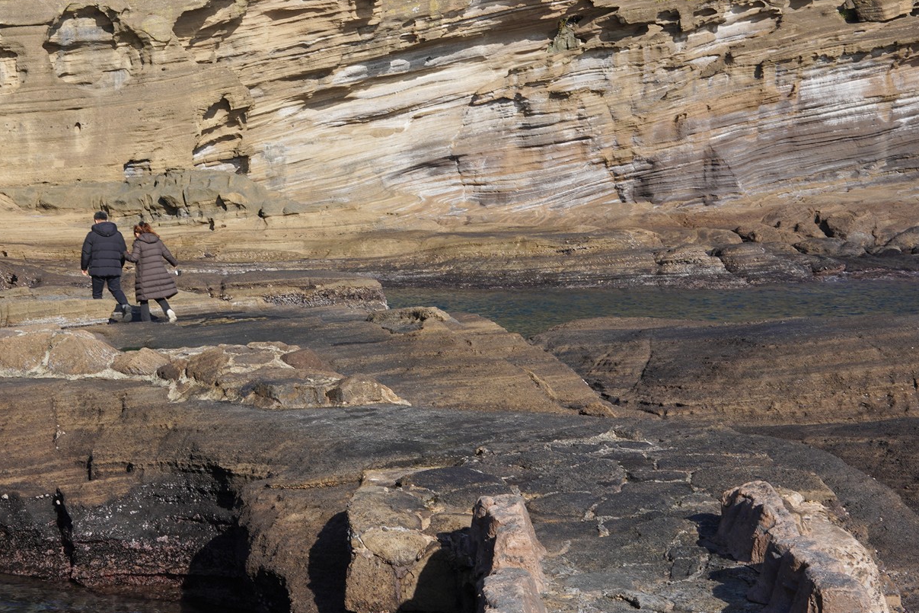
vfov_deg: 23.1
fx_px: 1481
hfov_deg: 34.2
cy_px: 131
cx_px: 318
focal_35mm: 58
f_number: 16
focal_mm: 35
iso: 200
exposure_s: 1/100
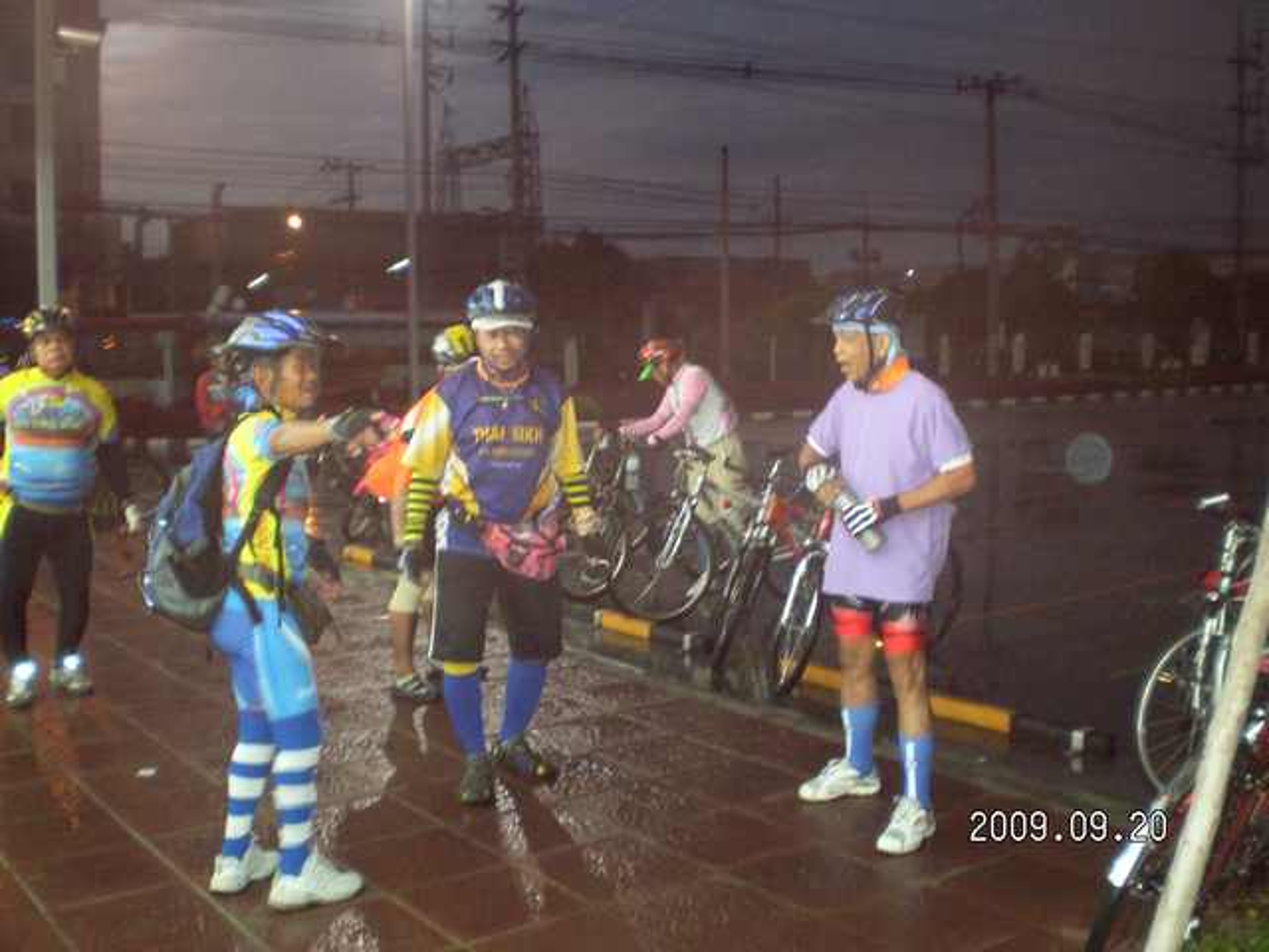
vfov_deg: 37.7
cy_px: 476
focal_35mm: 38
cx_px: 634
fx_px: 1393
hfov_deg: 49.0
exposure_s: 1/30
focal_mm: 6.3
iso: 318
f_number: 3.1
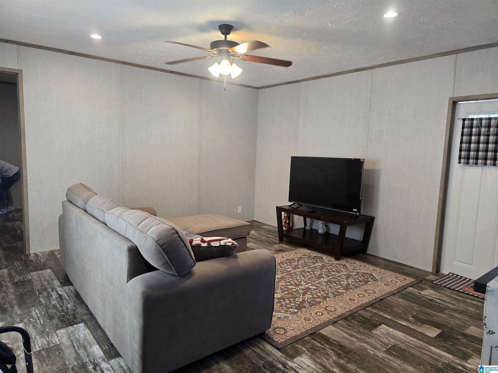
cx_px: 249
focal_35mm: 23
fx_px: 331
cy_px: 186
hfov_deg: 73.9
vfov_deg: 58.9
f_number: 1.7
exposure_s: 1/120
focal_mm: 6.3
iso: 250
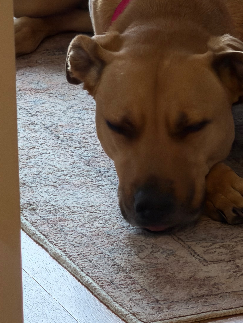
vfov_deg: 5.4
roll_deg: +2.1
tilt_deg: -16.7
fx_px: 3453
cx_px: 173
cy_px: 68
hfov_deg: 4.0
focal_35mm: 369
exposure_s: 1/120
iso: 250
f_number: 2.8
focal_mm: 16.89
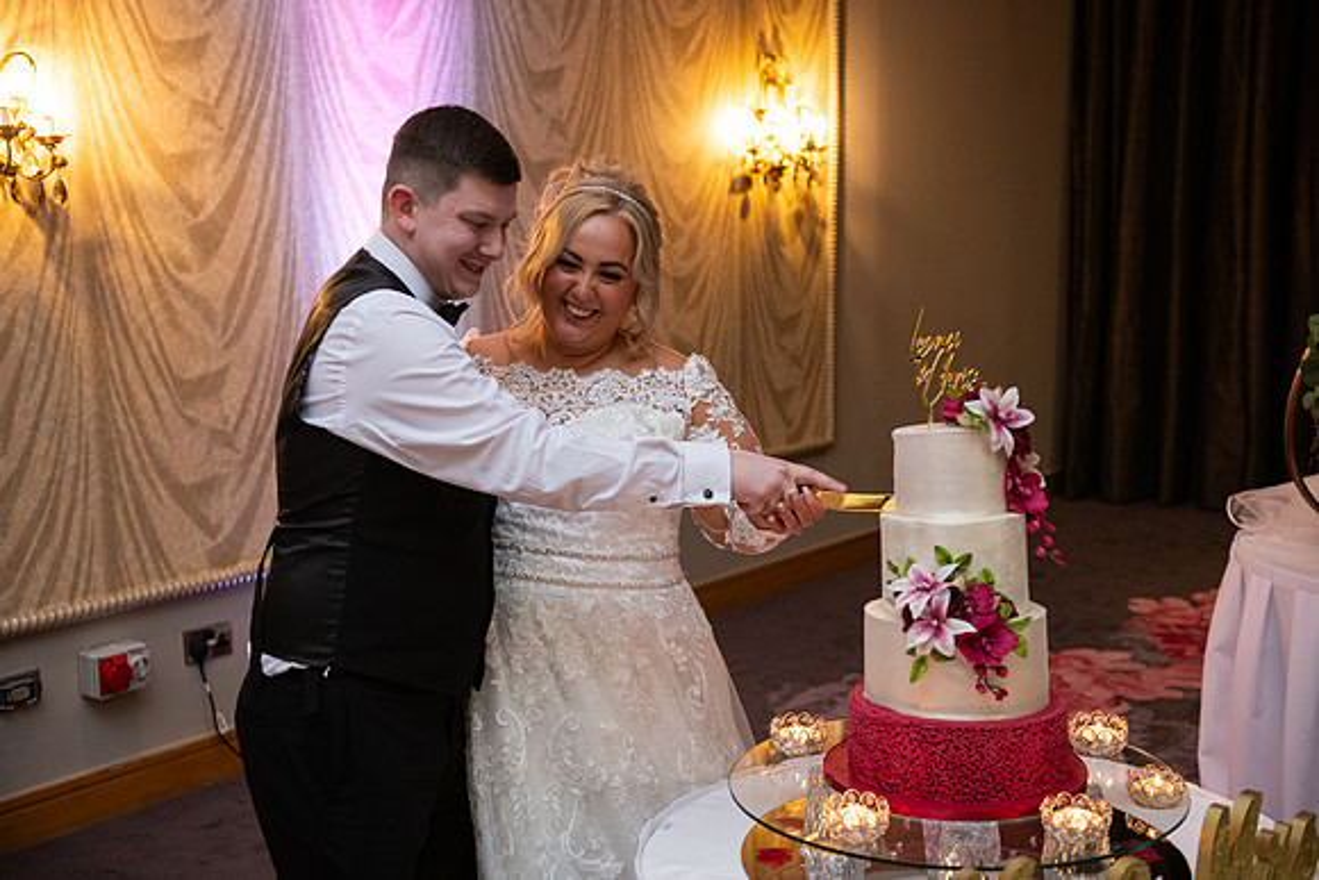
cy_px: 440
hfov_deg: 43.6
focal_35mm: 45
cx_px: 660
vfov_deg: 29.9
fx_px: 1649
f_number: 3.5
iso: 1250
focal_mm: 45
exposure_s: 1/160
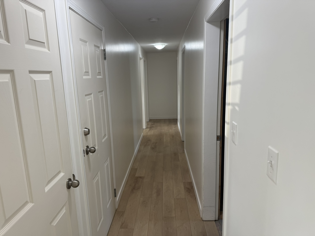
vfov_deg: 56.8
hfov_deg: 71.6
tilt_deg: -10.3
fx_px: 218
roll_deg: +2.6
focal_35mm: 24
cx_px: 158
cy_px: 118
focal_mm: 6.76
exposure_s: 1/120
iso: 100
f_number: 1.78
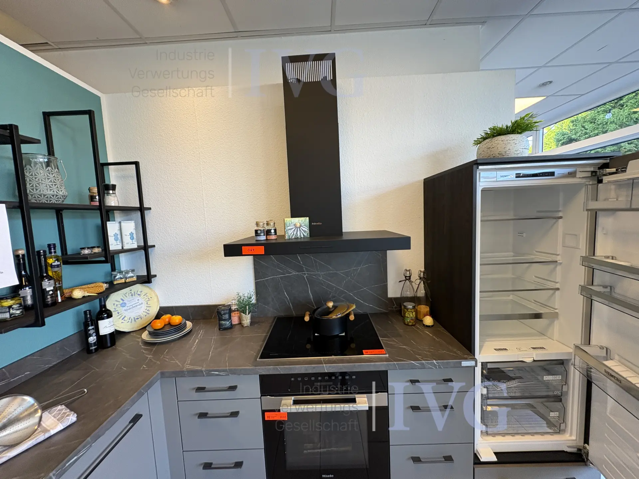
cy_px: 240
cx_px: 320
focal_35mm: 14
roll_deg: +4.0
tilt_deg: +1.1
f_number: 2.2
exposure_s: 1/100
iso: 160
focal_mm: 2.22
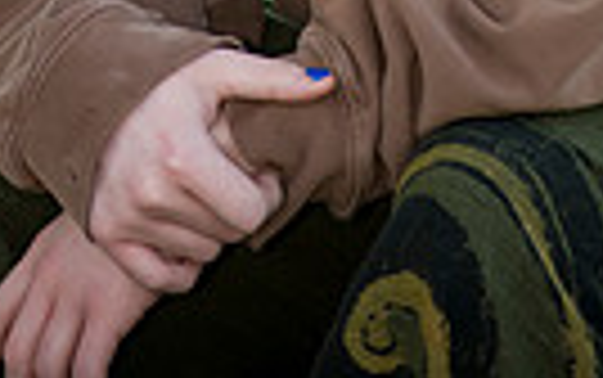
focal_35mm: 685
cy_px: -612
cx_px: 243
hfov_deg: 3.1
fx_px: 11267
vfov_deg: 1.9
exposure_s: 1/640
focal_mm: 200
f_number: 5
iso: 400
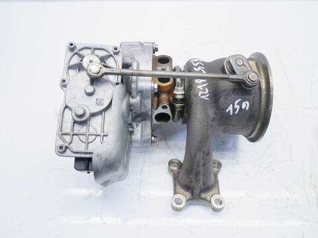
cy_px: 119
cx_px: 159
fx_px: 276
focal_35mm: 30
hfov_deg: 60.0
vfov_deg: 46.8
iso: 200
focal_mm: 15
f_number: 3.7
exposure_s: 1/80
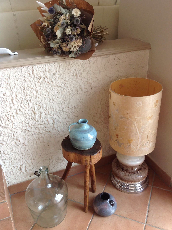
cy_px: 115
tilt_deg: -29.2
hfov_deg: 40.6
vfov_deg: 52.7
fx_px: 232
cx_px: 86
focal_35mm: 35
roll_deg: +2.6
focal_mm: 4.28
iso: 64
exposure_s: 1/15
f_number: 2.4
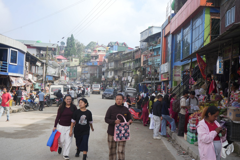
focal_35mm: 41
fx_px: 273
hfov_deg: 47.4
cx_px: 120
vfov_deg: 32.6
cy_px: 80
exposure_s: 1/250
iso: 100
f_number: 5
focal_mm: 41
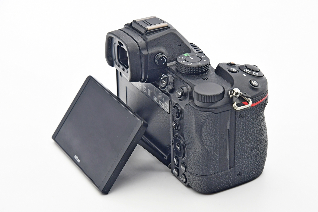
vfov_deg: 13.0
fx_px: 927
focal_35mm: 105
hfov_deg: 19.5
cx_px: 159
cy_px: 106
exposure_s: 1/125
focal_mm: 70
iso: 1250
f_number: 8
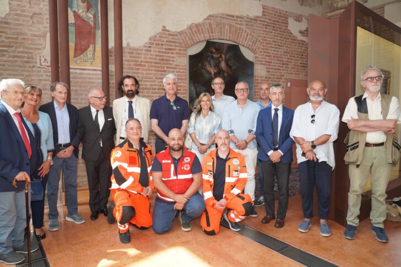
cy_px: 134
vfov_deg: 53.1
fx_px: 267
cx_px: 200
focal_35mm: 24
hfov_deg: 73.8
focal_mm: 24
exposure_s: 1/200
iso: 1250
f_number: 4
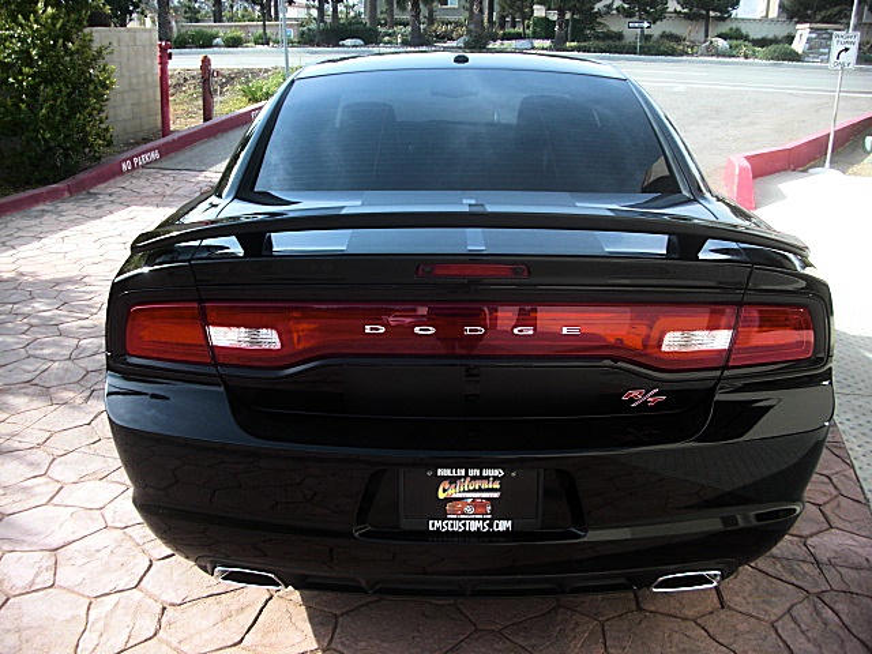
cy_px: 327
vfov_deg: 39.7
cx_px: 436
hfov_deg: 51.4
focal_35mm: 36
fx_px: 907
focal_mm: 6.3
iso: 50
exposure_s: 1/200
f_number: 2.8
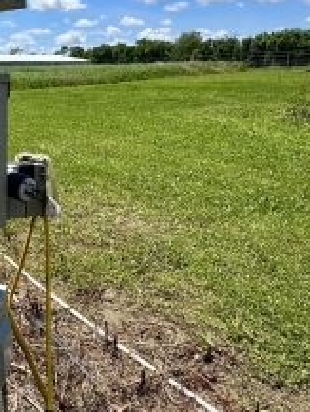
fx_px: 513
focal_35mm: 43
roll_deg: -0.3
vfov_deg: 43.4
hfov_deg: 29.7
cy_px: 145
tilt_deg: -8.1
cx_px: -46
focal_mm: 2.22
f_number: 2.2
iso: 50
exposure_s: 1/1887
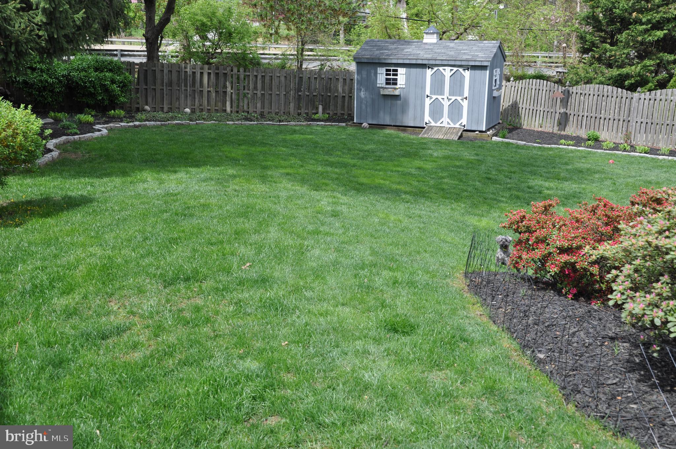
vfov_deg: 35.4
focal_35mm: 38
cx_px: 338
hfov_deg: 51.3
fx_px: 703
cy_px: 224
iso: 200
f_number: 9
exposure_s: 1/320
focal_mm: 25
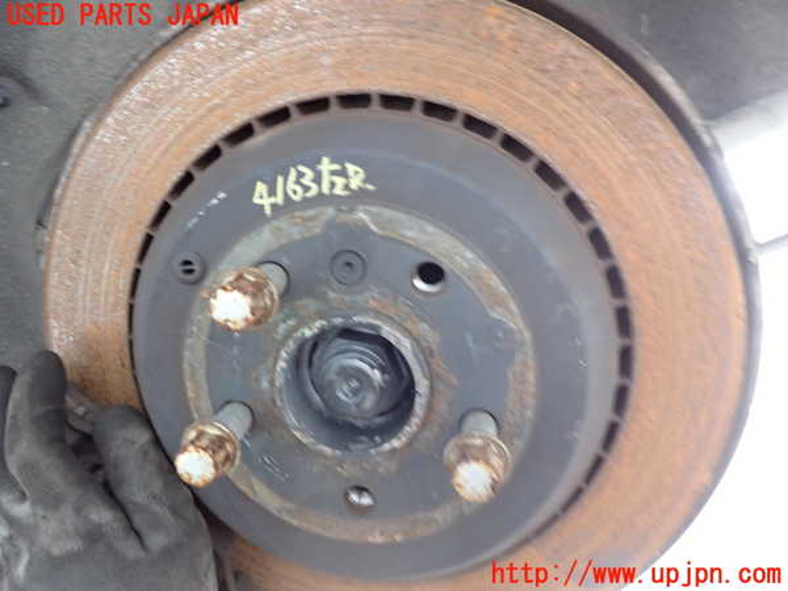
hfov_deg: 60.0
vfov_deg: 46.8
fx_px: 683
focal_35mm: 30
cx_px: 394
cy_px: 296
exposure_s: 1/30
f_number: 2.3
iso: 640
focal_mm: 5.4
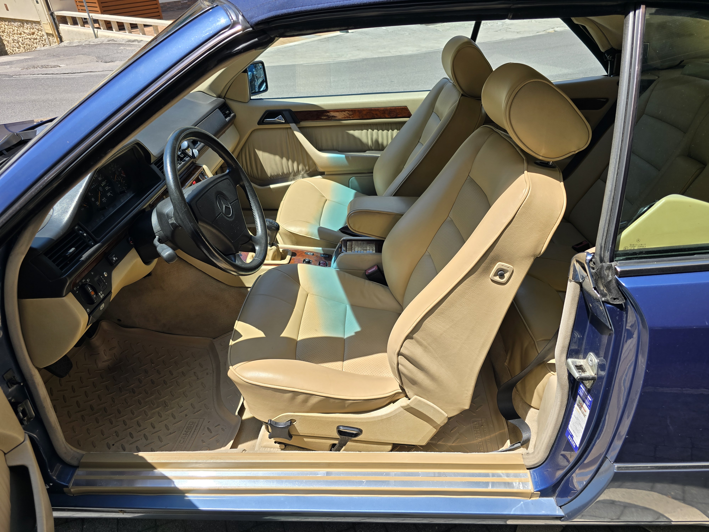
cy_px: 266
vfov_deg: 58.9
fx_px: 471
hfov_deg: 73.9
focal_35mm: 23
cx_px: 354
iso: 12
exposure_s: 1/437
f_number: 1.7
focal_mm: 6.3
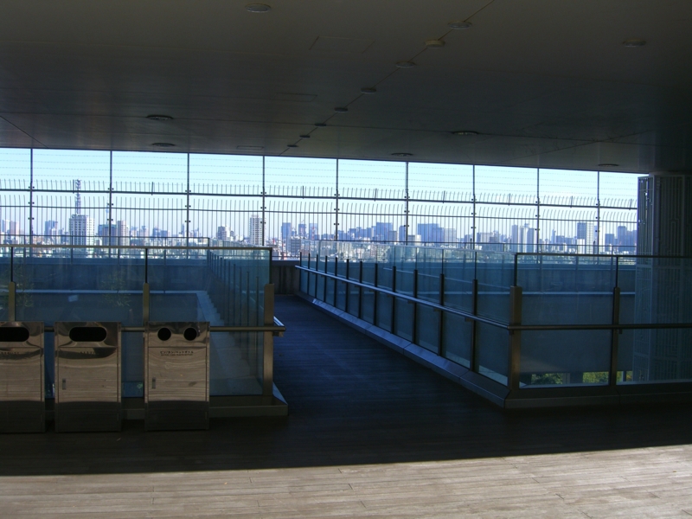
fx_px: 760
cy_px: 260
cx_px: 346
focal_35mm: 38
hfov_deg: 49.0
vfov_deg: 37.7
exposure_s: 1/320
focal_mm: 7.9
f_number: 4
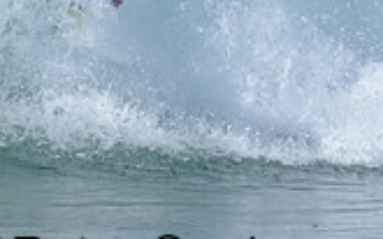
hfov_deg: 0.5
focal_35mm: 3939
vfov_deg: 0.3
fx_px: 41101
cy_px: -246
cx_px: 200
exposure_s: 1/2000
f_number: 6.3
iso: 280
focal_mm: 800
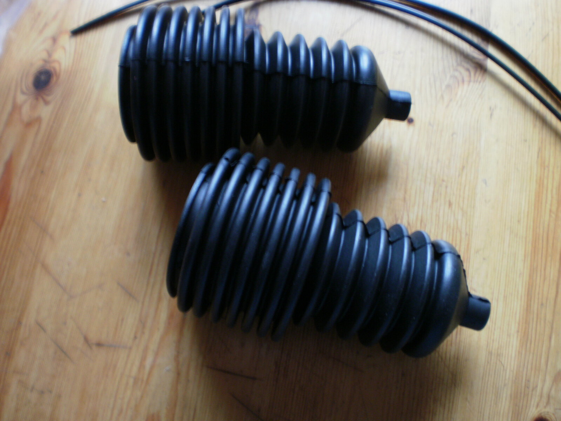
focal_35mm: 36
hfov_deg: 51.4
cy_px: 210
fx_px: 583
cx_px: 280
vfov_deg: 39.7
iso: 125
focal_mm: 6.3
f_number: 3.1
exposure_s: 1/4
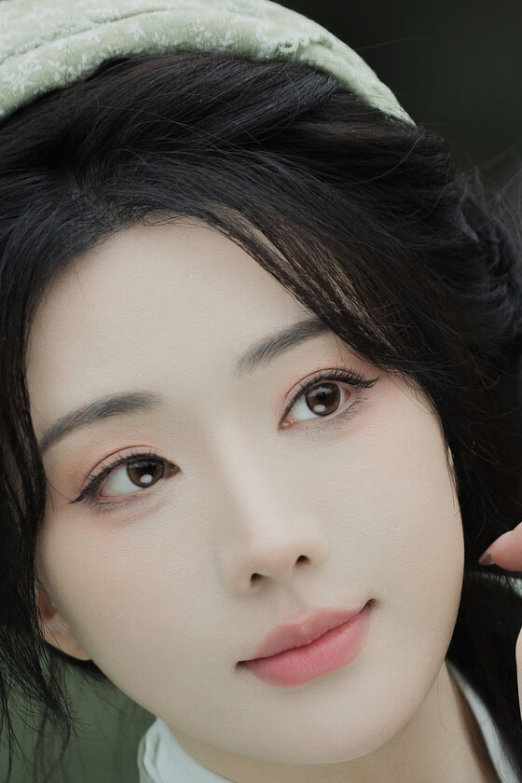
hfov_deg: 4.1
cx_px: 425
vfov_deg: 6.2
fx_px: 7220
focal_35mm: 332
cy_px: 773
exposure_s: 1/640
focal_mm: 155
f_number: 4
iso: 250
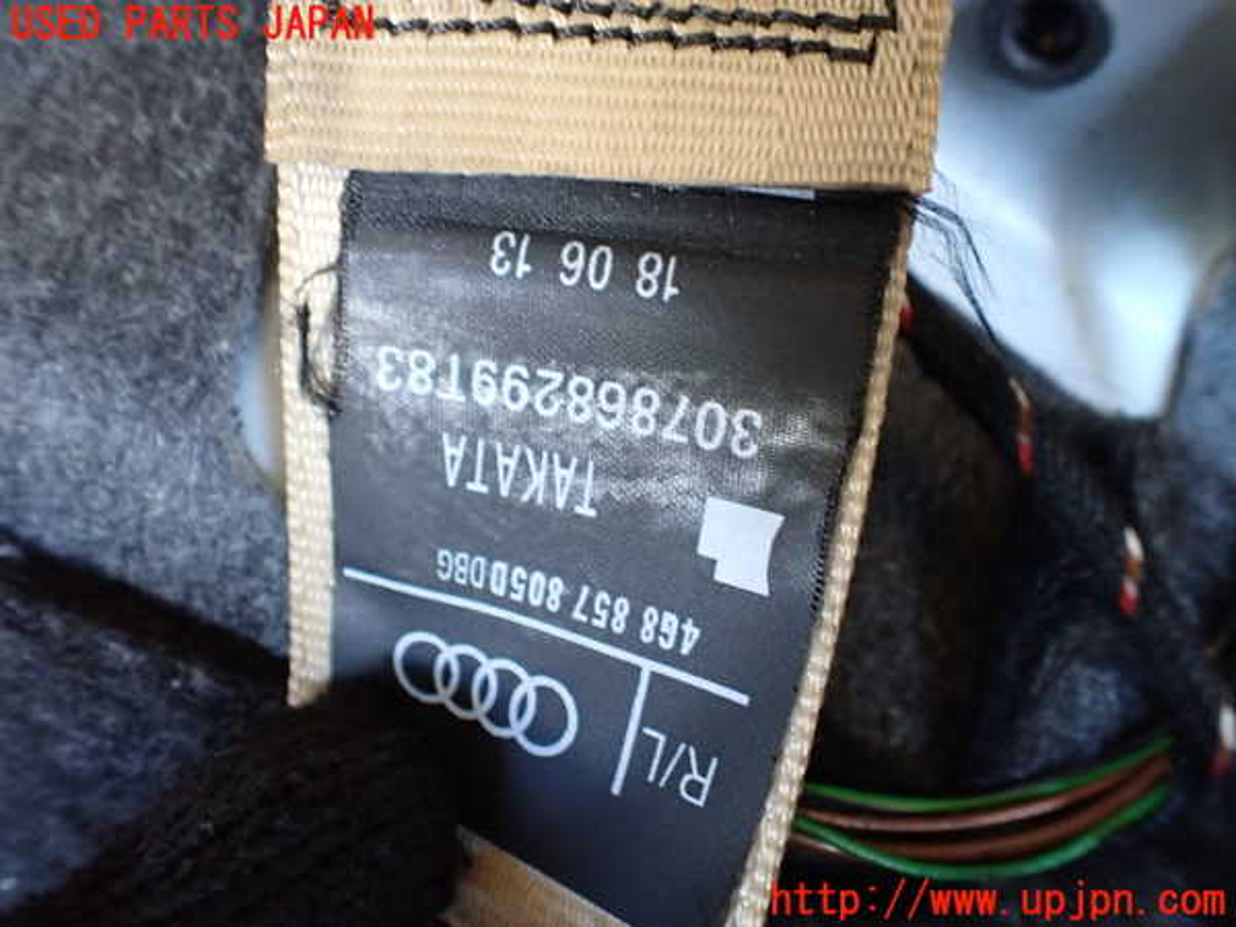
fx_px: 1071
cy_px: 464
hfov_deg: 60.0
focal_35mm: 30
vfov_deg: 46.8
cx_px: 618
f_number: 2.3
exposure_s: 1/40
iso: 800
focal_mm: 5.4
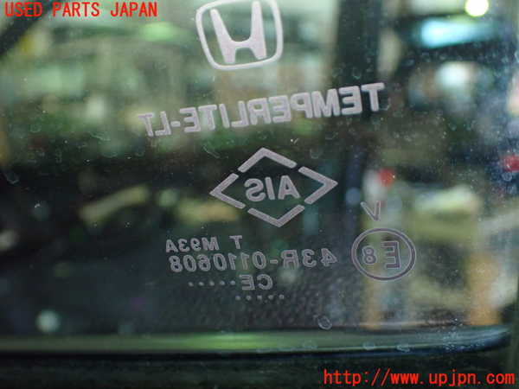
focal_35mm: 38
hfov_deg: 49.0
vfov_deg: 37.7
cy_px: 194
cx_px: 260
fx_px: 570
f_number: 2.7
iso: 1000
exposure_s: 1/40
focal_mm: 6.83
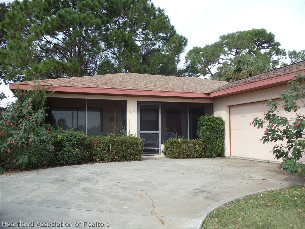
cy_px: 114
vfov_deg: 32.9
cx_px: 152
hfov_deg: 42.9
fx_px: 388
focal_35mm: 44
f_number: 3.5
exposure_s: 1/500
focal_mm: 6
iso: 100
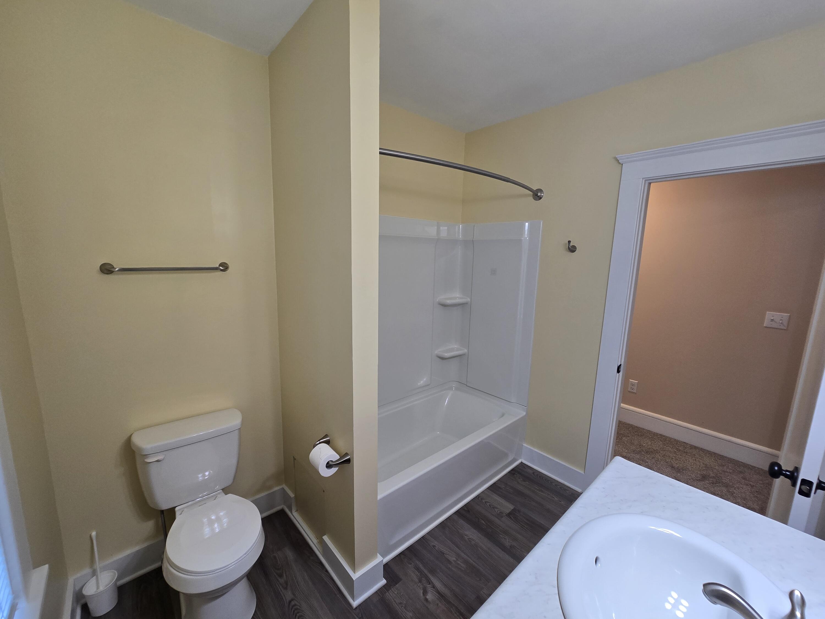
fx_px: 310
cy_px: 310
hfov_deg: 106.2
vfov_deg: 89.9
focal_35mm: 13
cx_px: 412
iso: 125
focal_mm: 2.2
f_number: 2.2
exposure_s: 1/60
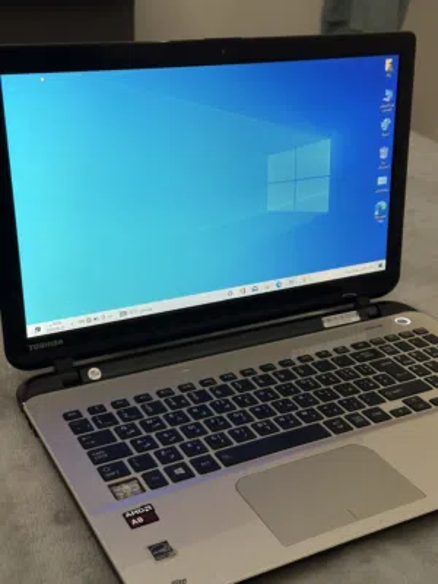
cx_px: 219
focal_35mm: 48
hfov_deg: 30.3
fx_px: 810
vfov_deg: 39.7
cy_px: 292
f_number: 1.78
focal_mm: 6.86
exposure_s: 1/49
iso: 250
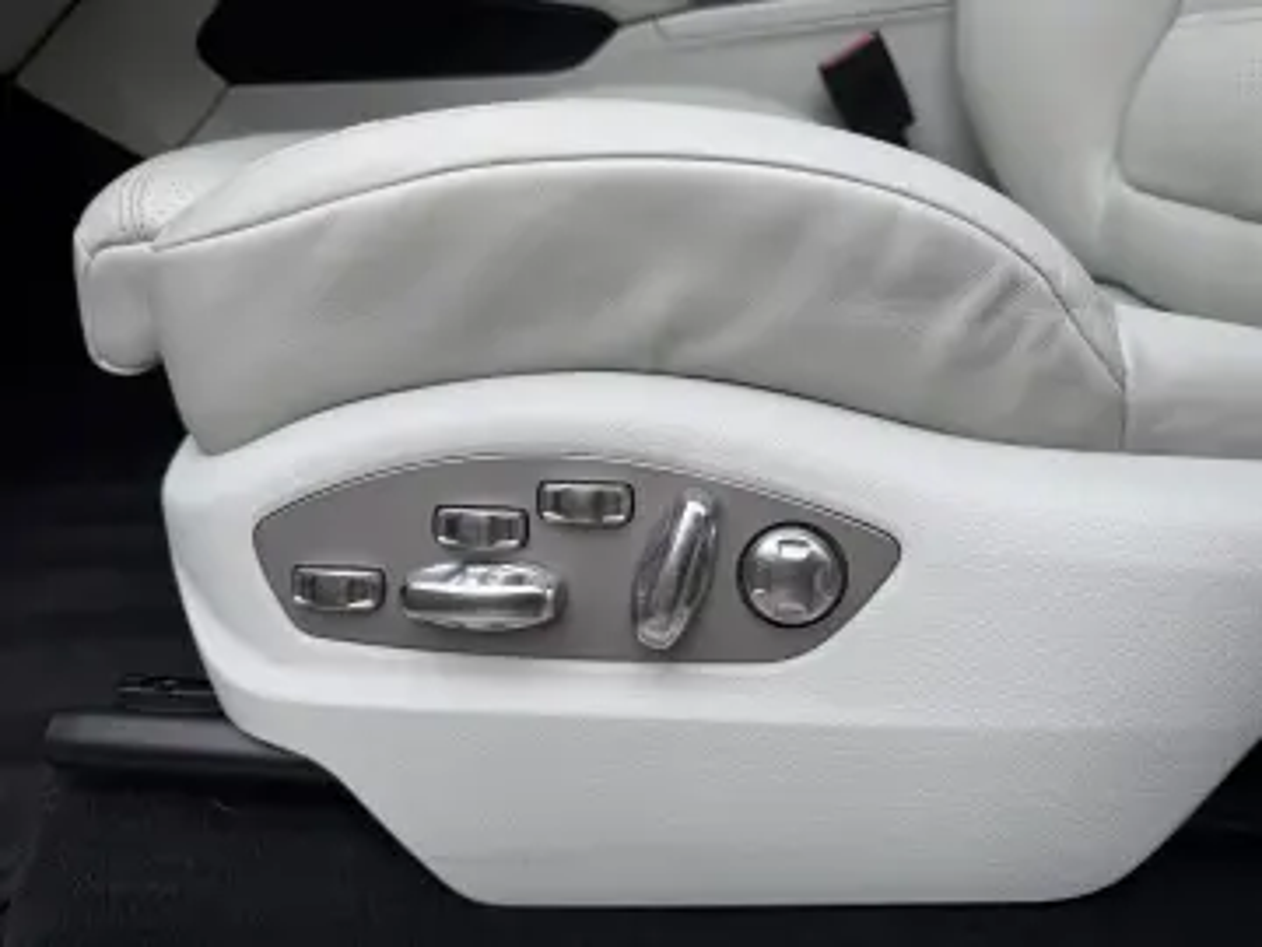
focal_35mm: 24
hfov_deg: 71.6
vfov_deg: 56.8
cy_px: 474
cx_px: 631
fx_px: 875
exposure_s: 1/632
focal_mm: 6.76
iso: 80
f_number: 1.78
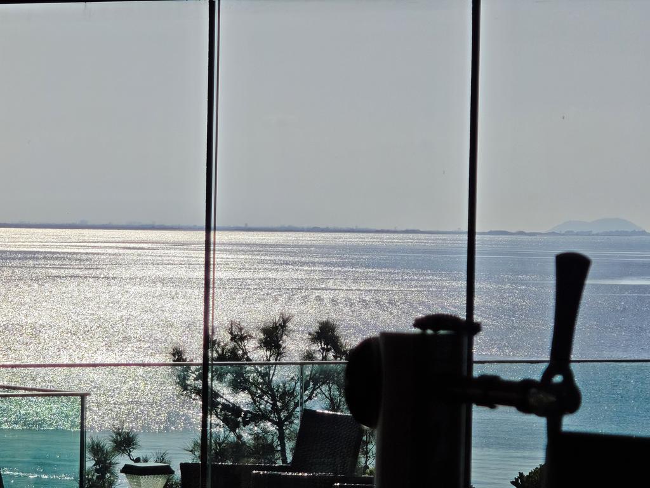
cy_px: 244
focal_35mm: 184
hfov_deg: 10.7
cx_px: 325
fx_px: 3455
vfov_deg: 8.1
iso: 50
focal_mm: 9
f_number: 2
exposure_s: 1/4533
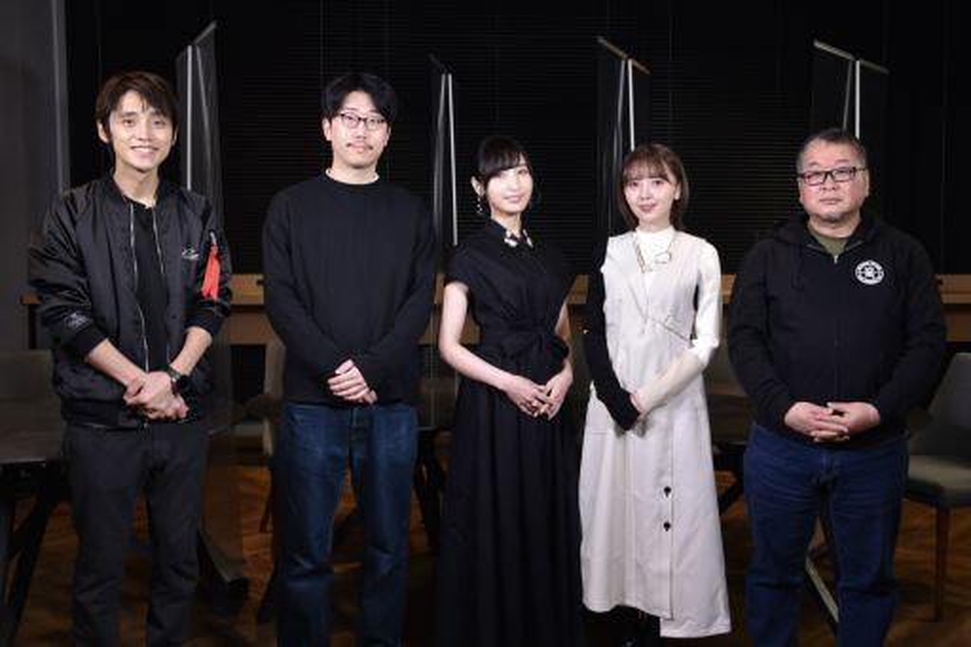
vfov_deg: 42.3
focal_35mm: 31
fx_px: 836
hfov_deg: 60.3
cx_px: 486
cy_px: 324
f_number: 4.5
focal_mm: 31
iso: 500
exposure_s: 1/160
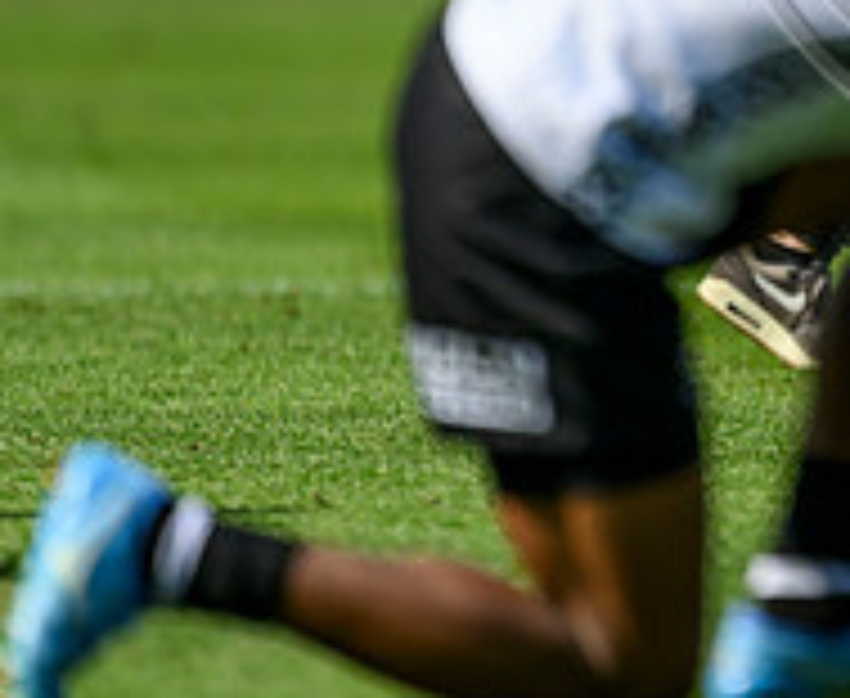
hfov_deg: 1.0
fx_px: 47203
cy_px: -252
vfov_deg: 0.8
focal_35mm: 1858
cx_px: 1434
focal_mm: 560
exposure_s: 1/2000
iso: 250
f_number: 4
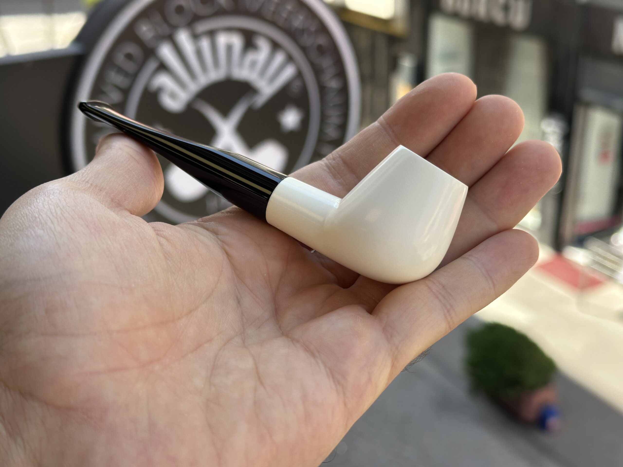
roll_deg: +1.0
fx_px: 864
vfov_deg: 30.3
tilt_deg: -23.7
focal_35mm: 48
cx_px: 312
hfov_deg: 39.7
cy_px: 234
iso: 64
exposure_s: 1/623
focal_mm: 6.86
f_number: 1.78
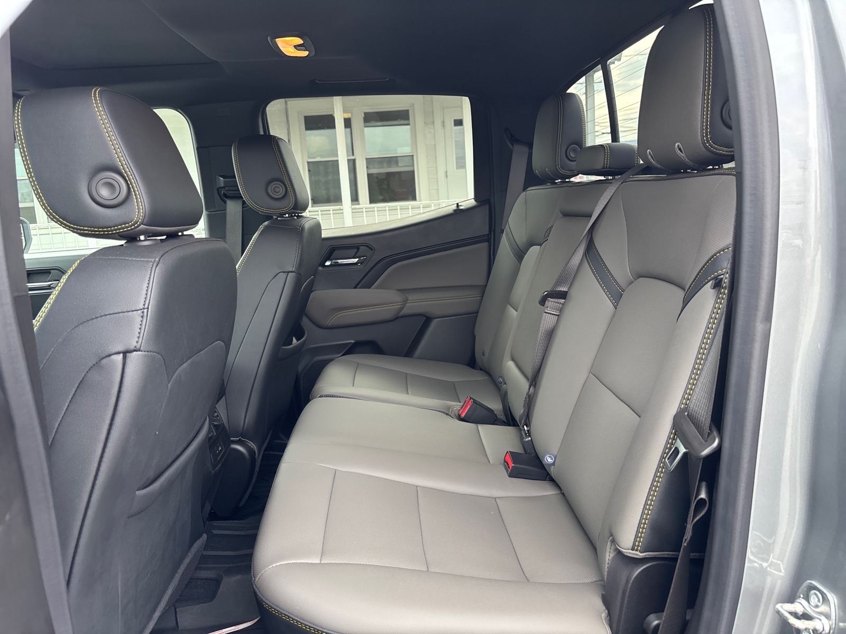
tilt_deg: -12.2
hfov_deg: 67.3
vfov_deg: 53.1
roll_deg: +4.5
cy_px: 317
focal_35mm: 26
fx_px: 635
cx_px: 423
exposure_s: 1/121
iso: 80
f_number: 1.6
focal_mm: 5.96
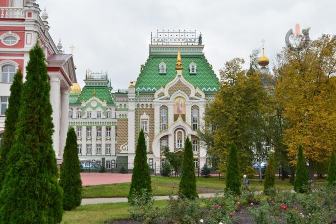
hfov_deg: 43.6
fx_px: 420
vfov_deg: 29.9
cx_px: 168
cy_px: 112
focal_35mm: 45
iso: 400
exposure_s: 1/125
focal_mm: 30
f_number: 9
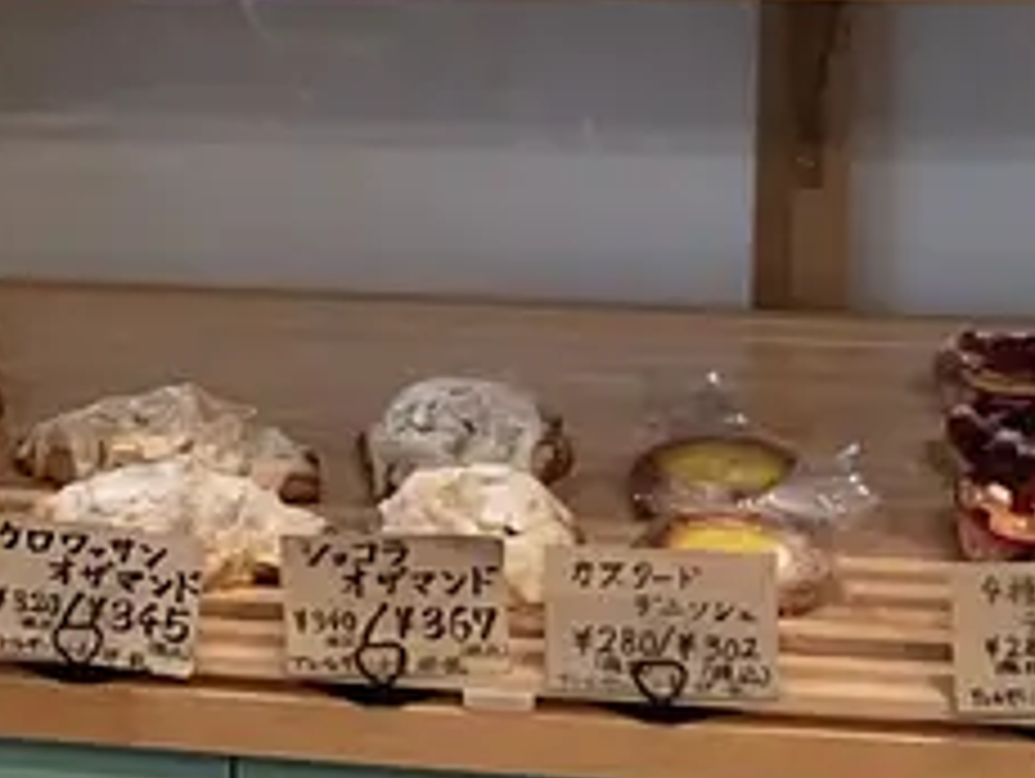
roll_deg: +3.8
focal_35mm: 151
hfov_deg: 11.5
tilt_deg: -11.9
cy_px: -90
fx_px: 4520
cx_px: -1184
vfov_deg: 9.7
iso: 50
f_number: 1.8
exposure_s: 1/100
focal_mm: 3
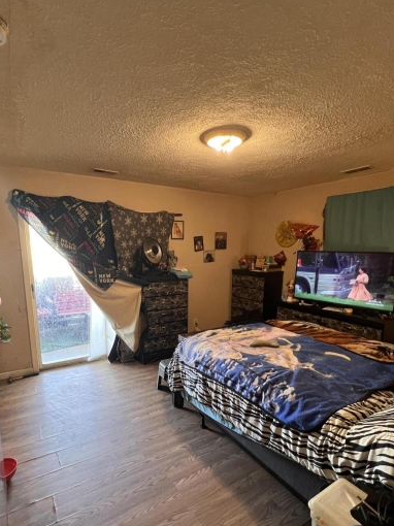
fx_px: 258
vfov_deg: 90.4
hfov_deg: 74.2
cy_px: 302
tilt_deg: -10.4
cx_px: 168
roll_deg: -0.9
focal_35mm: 17
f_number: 1.8
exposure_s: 1/60
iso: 320
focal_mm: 1.57
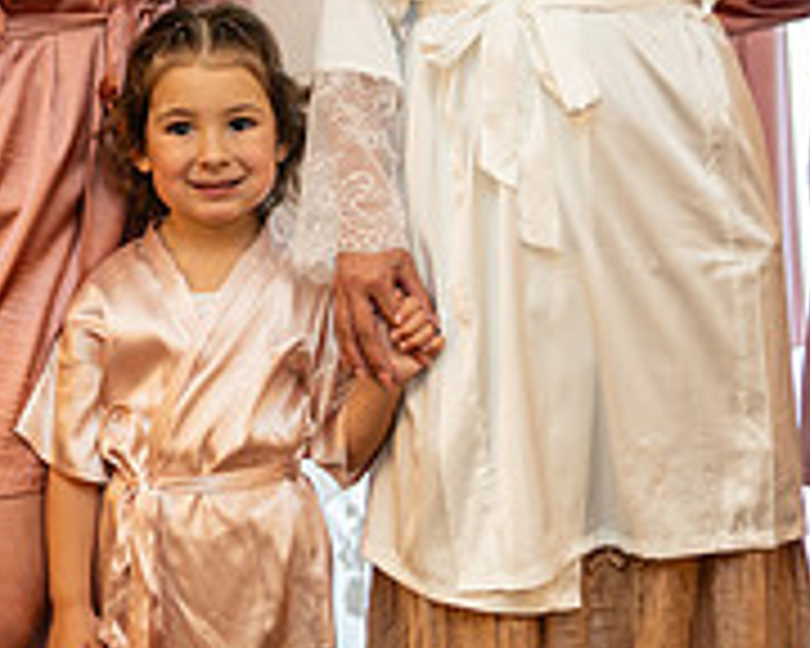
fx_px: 2709
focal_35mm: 113
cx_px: 334
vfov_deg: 13.3
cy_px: -130
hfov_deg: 17.0
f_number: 1.2
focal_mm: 35
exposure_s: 1/125
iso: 400
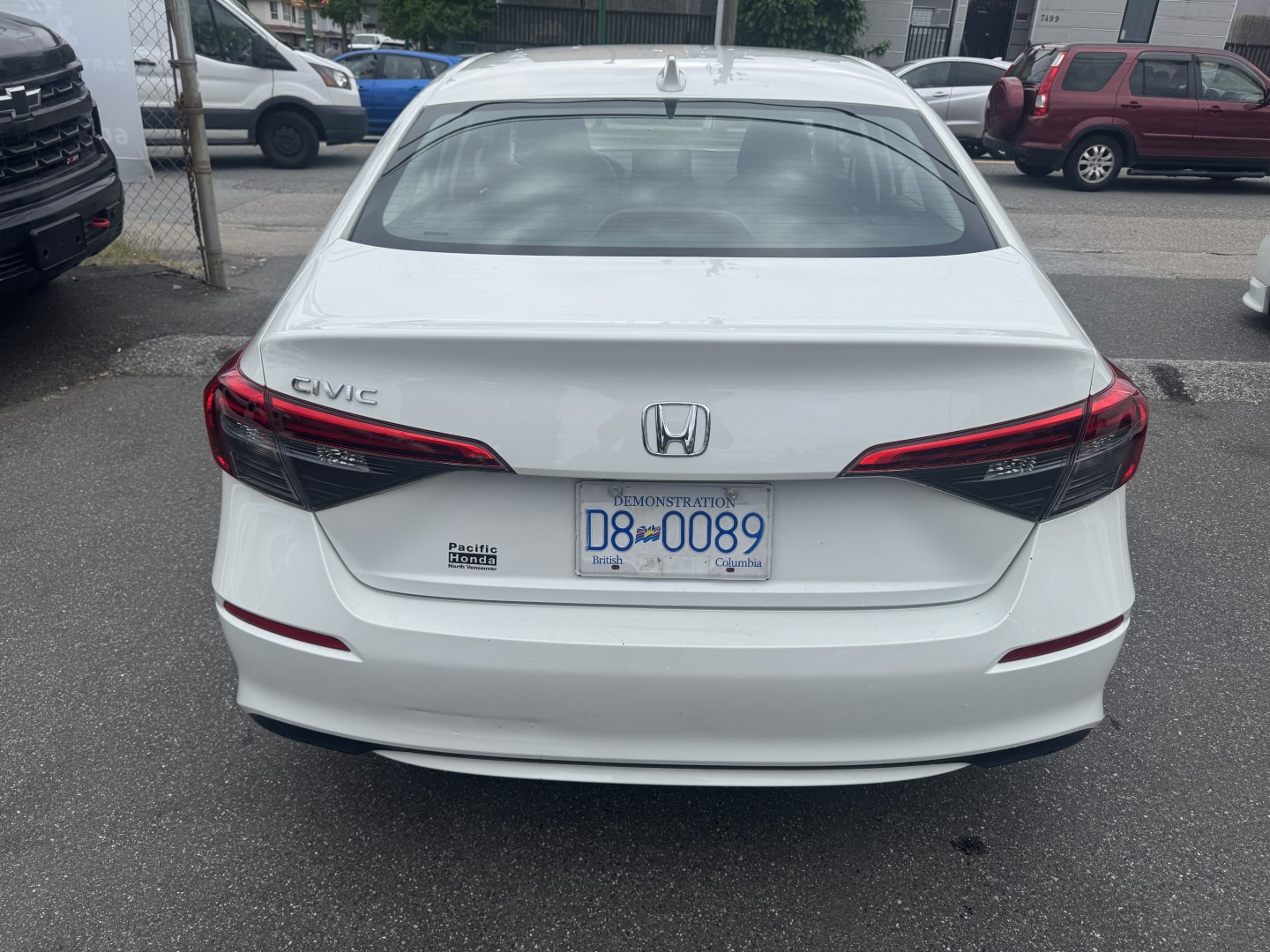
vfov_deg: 56.8
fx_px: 881
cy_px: 476
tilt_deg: -23.8
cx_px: 635
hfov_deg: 71.6
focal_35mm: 24
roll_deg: -3.6
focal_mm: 6.76
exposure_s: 1/2415
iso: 80
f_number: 1.78
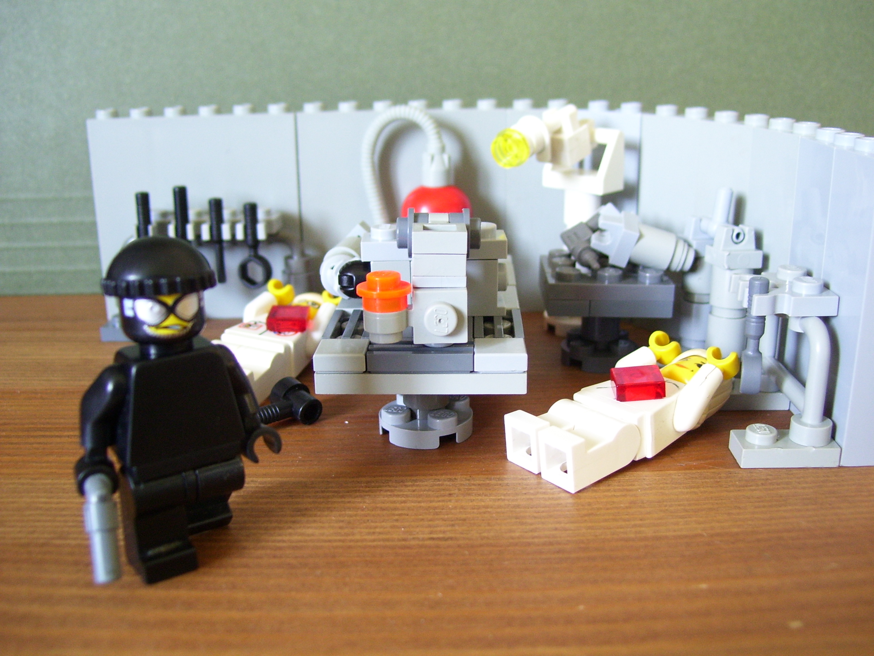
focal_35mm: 37
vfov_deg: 38.7
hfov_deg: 50.1
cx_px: 437
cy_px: 328
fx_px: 934
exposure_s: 1/10
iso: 160
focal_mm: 6
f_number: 2.7
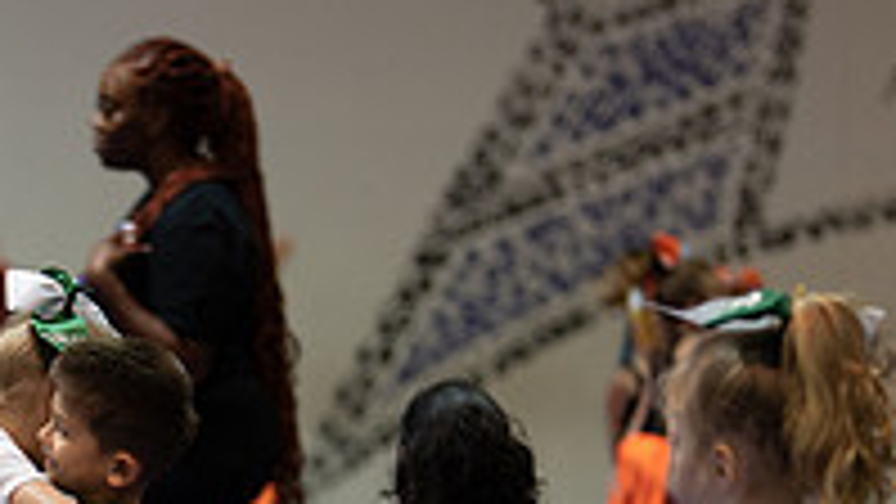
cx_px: 0
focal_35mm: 153
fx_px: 3636
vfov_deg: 7.8
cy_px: 668
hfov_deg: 13.8
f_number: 1.2
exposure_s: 1/320
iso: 500
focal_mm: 50
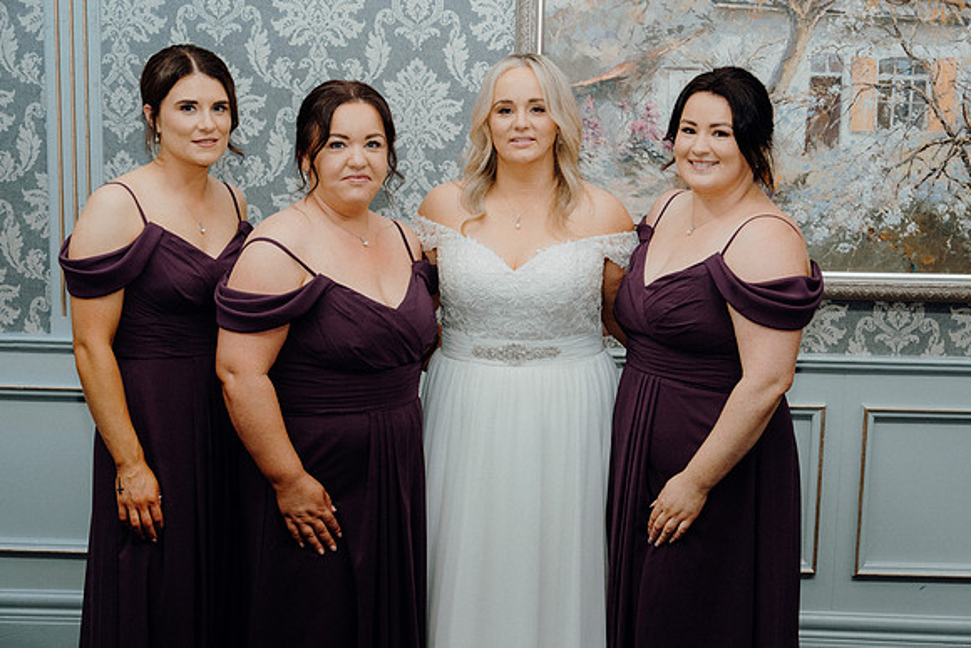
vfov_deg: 25.1
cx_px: 486
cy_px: 324
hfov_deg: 36.9
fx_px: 1457
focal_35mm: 54
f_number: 5
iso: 2500
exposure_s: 1/160
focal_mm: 54
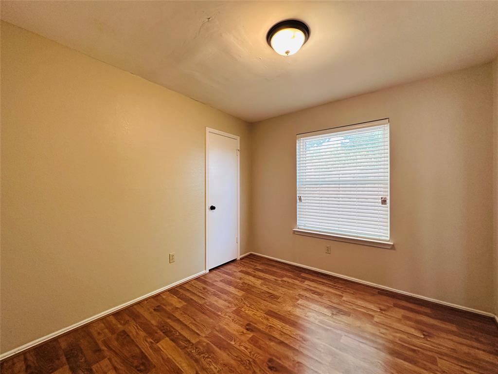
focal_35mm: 14
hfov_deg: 102.1
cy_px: 187
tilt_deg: +0.4
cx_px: 249
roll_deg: +0.6
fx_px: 201
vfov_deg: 85.7
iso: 200
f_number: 2.2
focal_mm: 2.22
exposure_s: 1/60
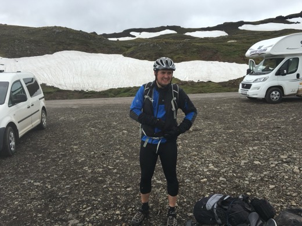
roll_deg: +3.1
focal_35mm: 29
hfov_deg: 61.7
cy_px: 113
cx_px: 151
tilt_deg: -7.3
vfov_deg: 48.2
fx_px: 253
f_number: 2.2
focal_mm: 4.15
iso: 25
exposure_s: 1/801
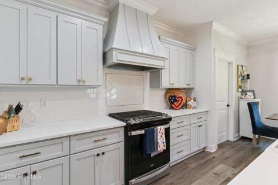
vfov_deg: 67.4
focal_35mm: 18
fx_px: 139
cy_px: 92
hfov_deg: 90.0
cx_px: 139
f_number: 8
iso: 250
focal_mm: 18
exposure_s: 1/10
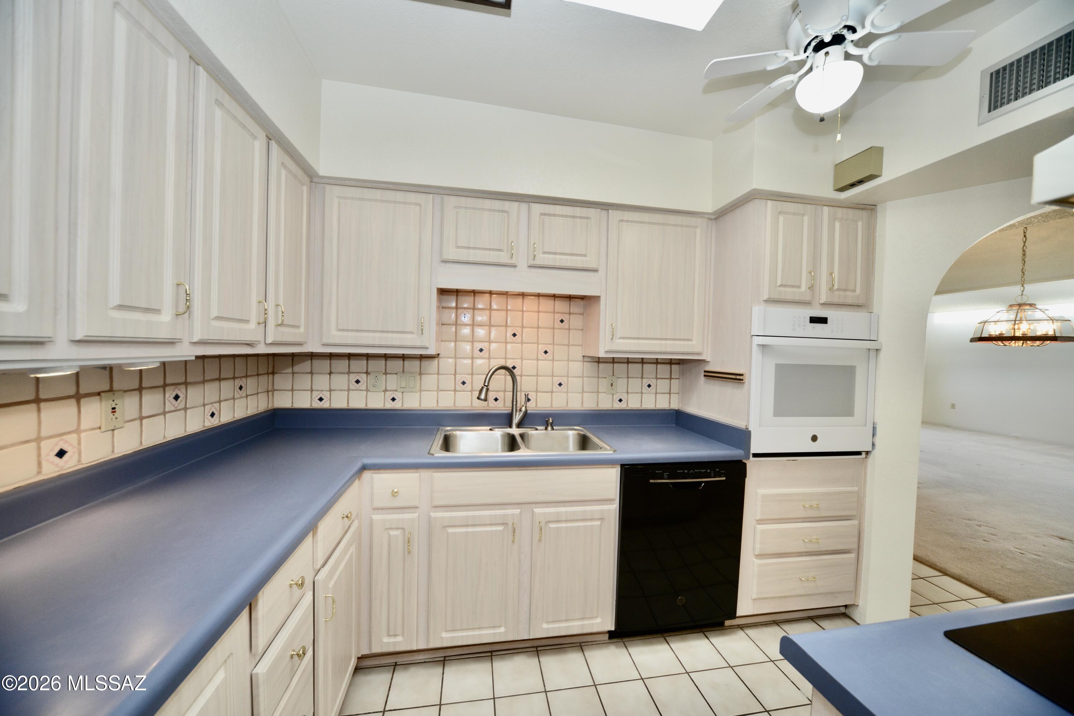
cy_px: 358
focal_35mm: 12
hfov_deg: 112.6
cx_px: 537
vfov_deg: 90.0
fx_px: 358
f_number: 7.1
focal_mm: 12
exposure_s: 1/60
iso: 800
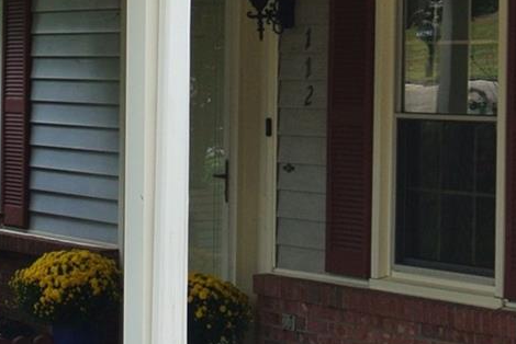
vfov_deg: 8.1
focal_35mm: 170
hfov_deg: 12.1
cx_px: 247
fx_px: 2438
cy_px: 179
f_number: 4
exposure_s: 1/80
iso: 100
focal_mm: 14.5
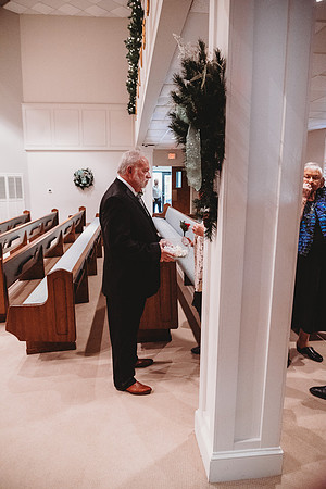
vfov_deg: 73.7
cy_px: 244
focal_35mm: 24
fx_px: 326
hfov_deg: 53.1
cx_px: 163
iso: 5000
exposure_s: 1/125
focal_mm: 24
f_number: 4
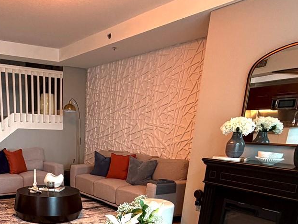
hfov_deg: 49.5
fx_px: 310
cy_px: 236
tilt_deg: -20.1
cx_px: 78
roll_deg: -0.5
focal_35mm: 36
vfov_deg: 35.1
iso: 160
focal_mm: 2.22
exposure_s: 1/60
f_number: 2.2
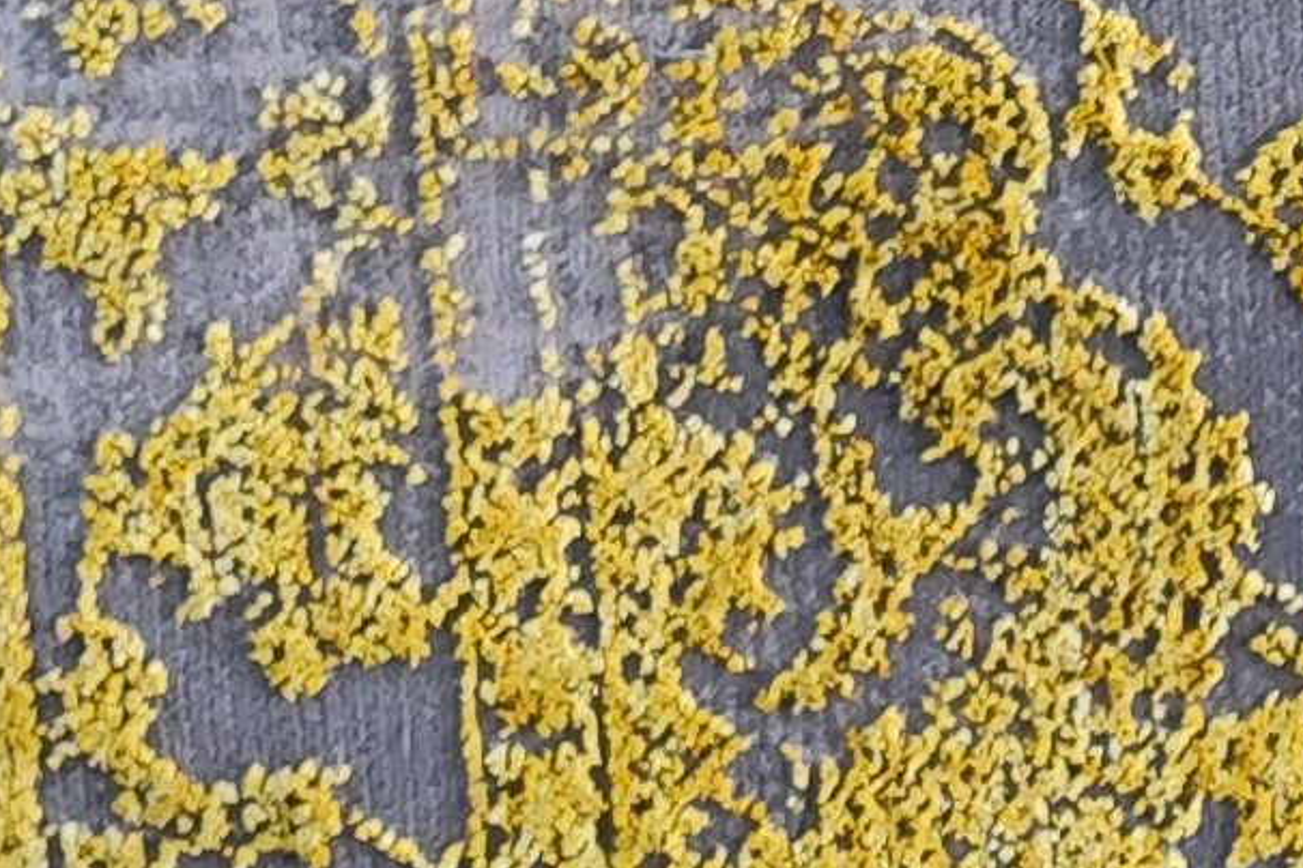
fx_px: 5827
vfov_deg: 7.8
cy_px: -1381
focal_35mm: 161
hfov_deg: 12.1
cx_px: 2010
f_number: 1.65
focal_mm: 6.19
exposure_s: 1/100
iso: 640
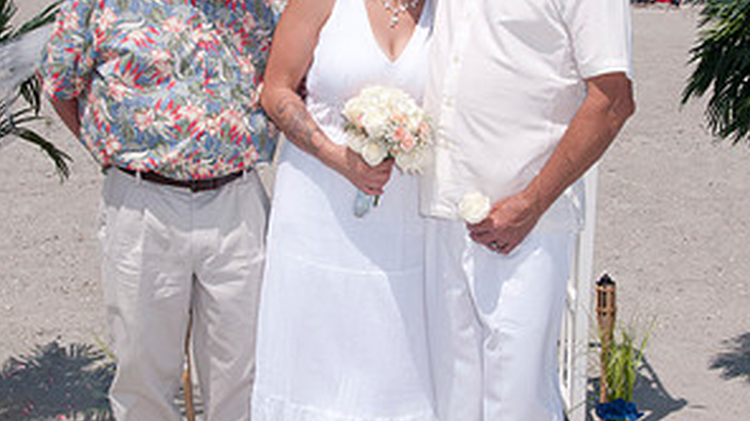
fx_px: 1471
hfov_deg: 28.6
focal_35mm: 74
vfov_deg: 16.2
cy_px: 137
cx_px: 376
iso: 100
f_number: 13
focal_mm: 31
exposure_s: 1/250
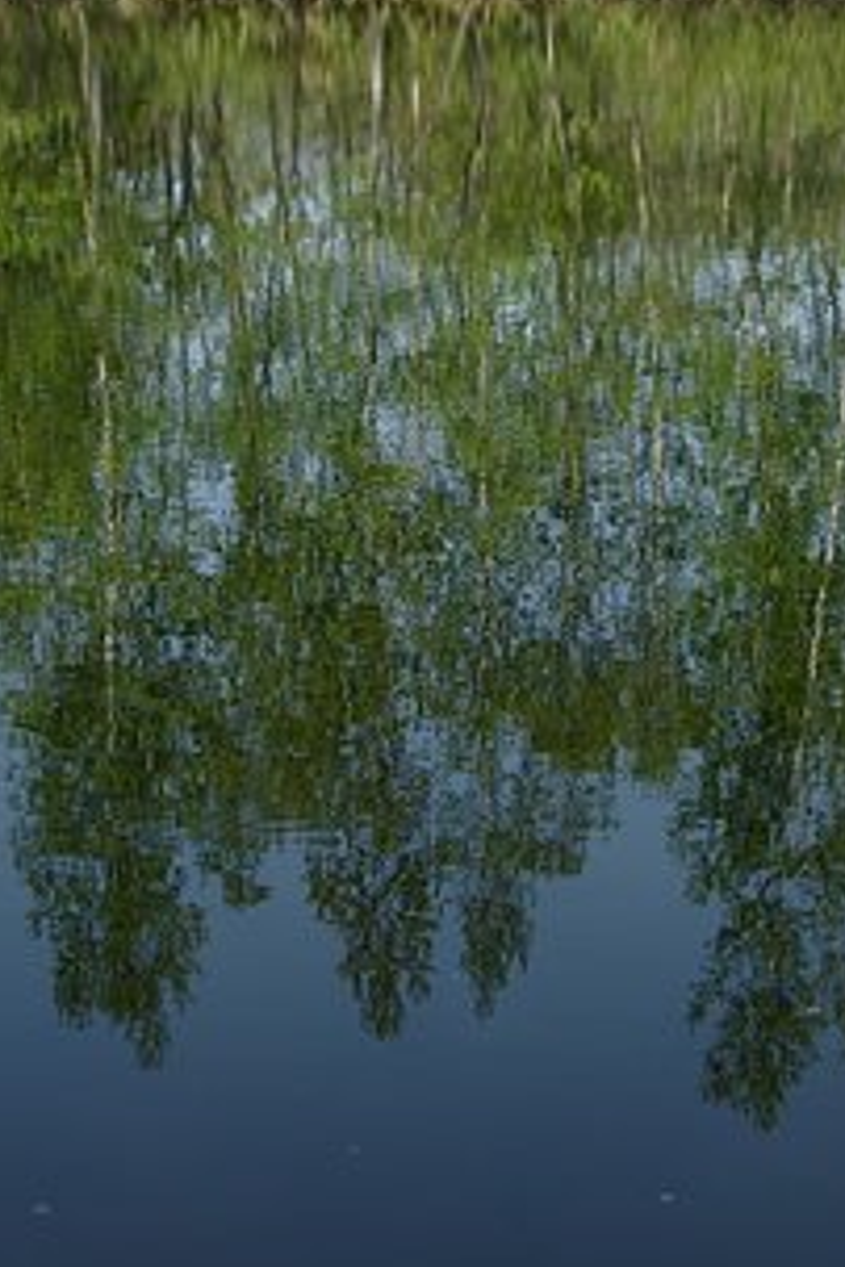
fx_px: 2500
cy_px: 707
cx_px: 471
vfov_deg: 28.4
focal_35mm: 71
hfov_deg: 19.2
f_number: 8
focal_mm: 28
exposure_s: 1/200
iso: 200
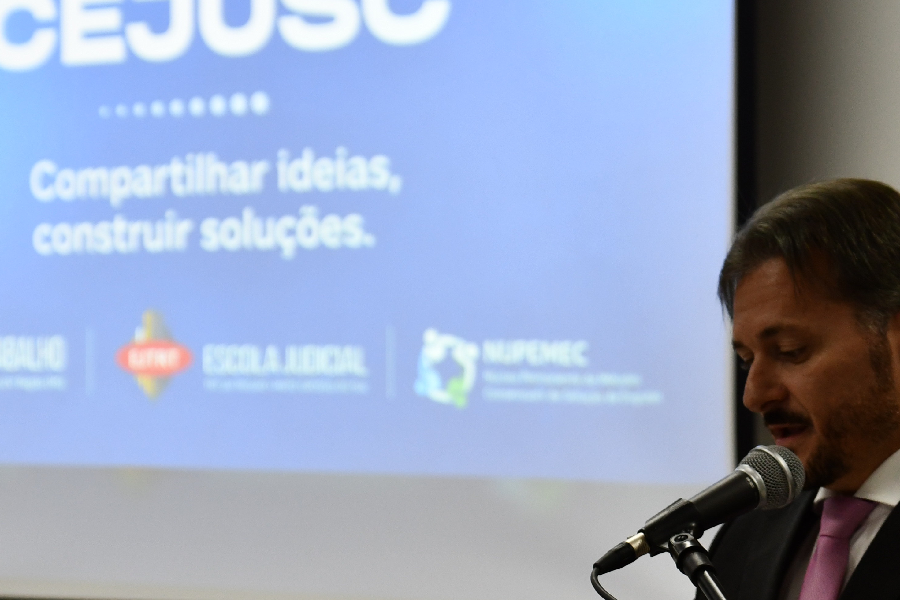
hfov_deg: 11.7
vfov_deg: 7.8
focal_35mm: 176
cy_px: 411
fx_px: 4399
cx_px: 458
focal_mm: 62
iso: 720
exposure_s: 1/250
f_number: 2.8
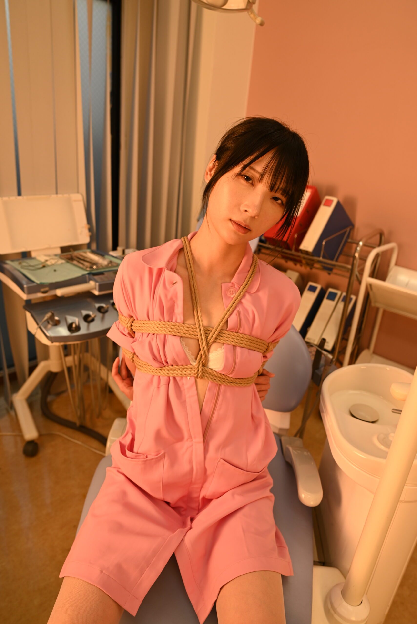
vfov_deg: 73.7
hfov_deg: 53.2
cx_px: 208
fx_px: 417
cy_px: 312
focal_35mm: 24
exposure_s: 1/200
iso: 200
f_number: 4
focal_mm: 24
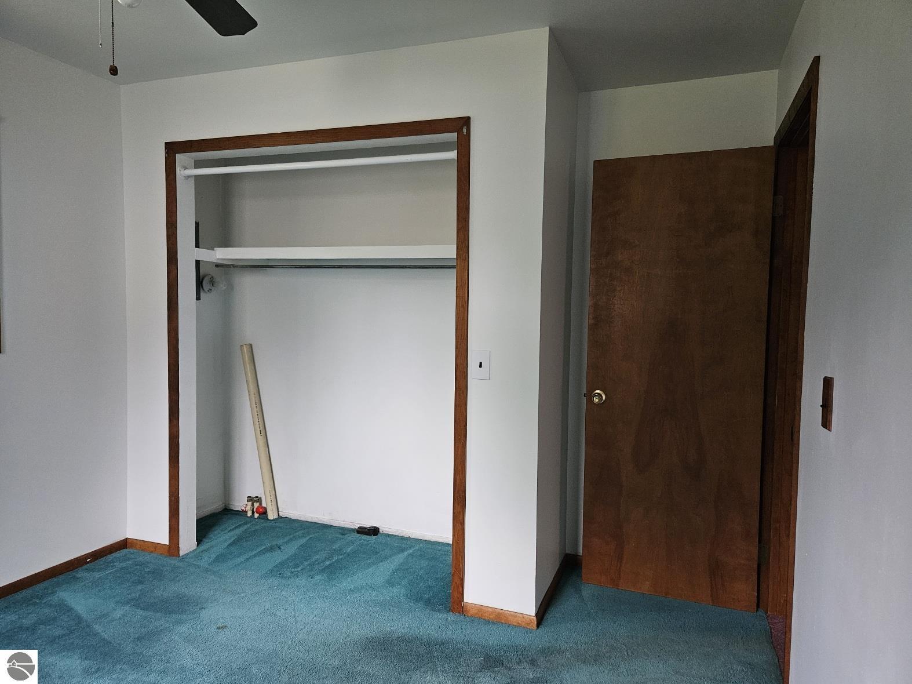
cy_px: 342
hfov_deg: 73.9
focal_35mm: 23
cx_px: 456
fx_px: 606
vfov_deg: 58.9
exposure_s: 1/40
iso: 500
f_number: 1.8
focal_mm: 5.4
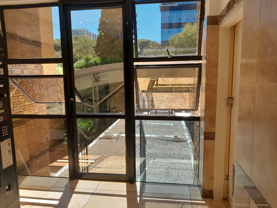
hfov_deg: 65.3
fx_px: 216
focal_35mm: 27
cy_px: 104
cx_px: 138
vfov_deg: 51.4
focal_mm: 4
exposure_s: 1/50
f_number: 1.8
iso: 40
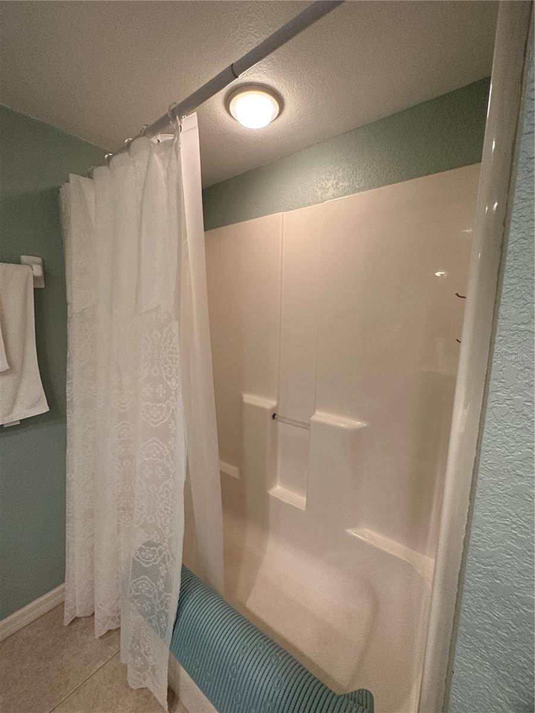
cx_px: 268
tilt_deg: -7.9
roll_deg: -0.9
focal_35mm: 14
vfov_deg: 102.1
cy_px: 356
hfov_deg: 85.7
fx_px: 288
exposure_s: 1/120
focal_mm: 2.22
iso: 250
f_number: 2.2
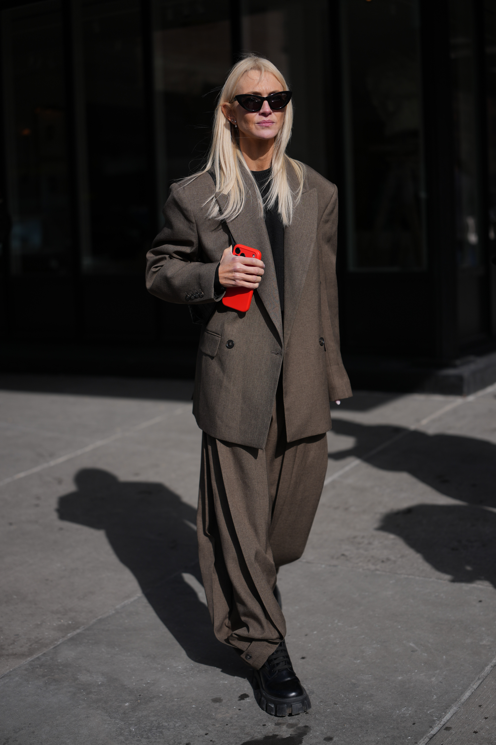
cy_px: 372
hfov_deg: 27.0
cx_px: 248
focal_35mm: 50
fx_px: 1033
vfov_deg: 39.6
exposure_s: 1/10000
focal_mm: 50
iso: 100
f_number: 2
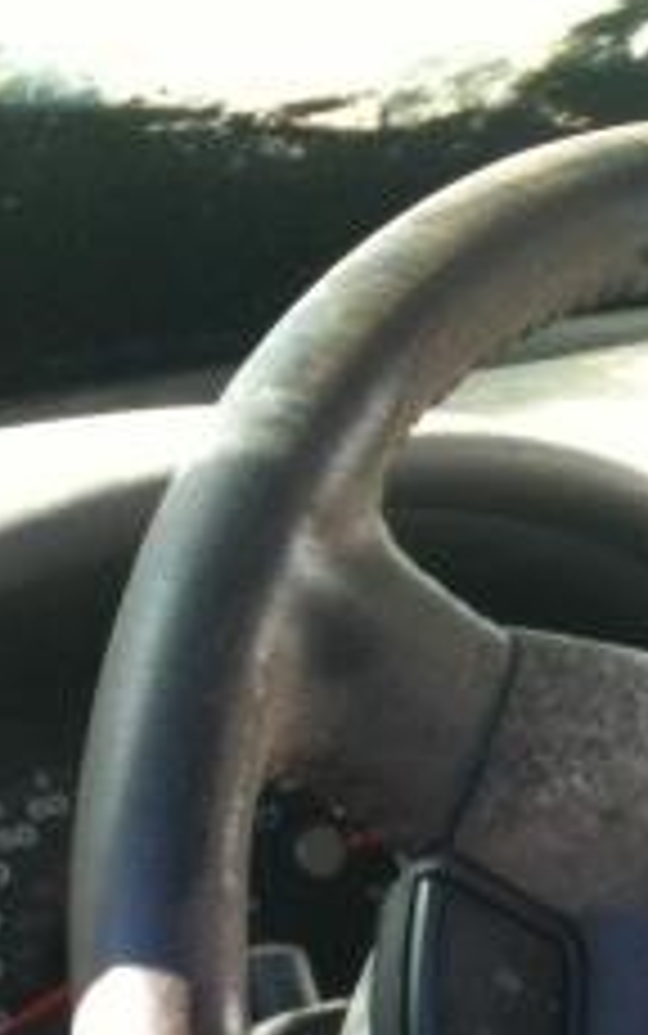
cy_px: 1318
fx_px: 3640
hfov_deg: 9.7
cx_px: 1102
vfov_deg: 15.5
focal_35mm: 129
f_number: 2.8
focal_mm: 3.85
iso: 80
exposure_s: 1/120
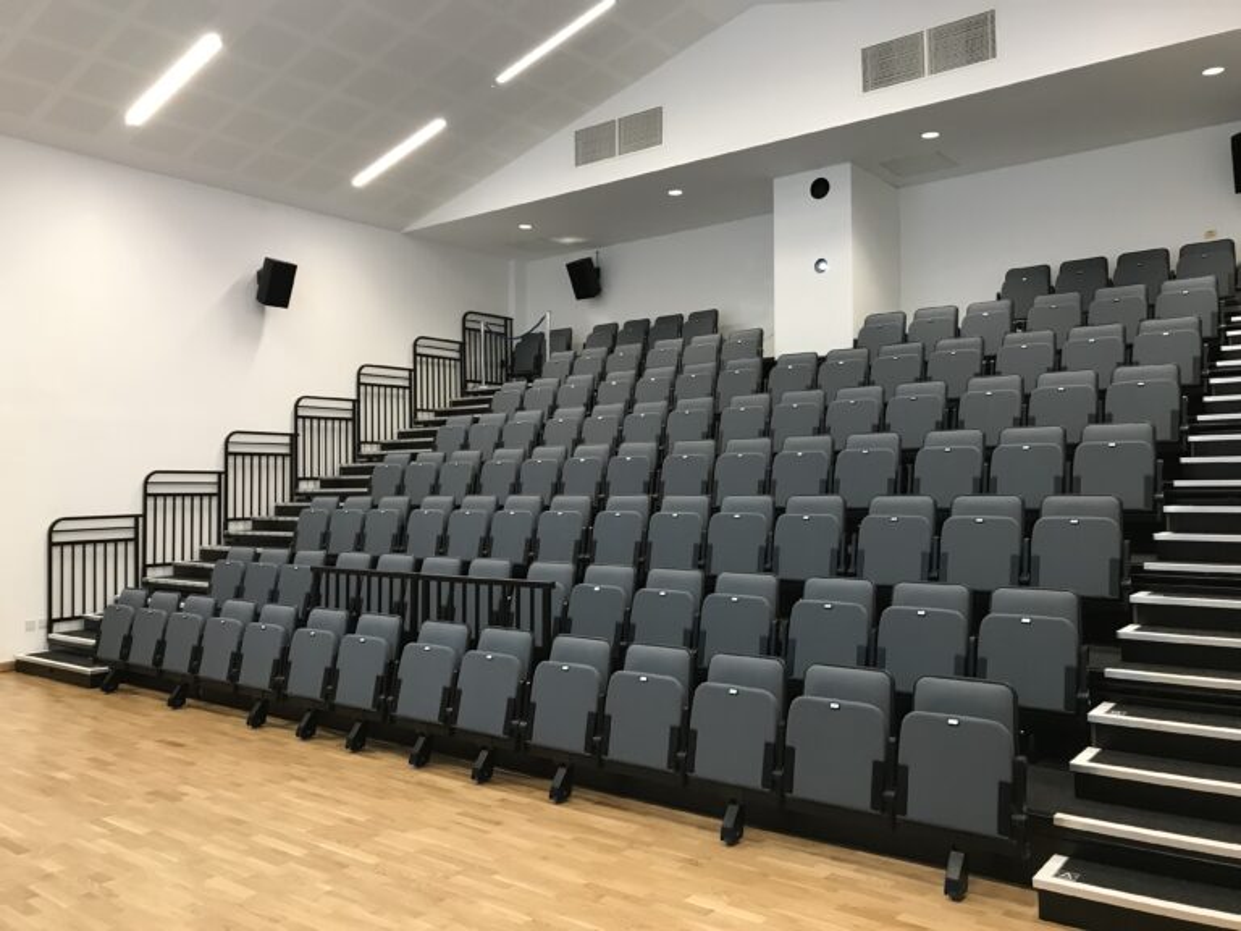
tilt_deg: +2.1
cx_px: 620
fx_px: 1004
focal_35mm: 28
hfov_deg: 63.4
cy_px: 466
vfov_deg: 49.7
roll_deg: +0.4
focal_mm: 3.99
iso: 50
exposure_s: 1/16
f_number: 1.8
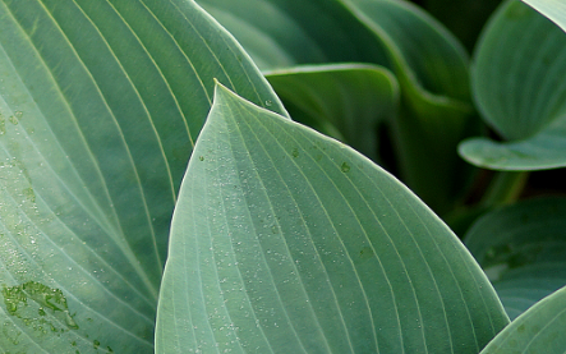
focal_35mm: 414
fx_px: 6387
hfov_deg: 5.1
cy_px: 253
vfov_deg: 3.2
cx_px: 230
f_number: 2.8
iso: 125
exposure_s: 1/160
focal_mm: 100
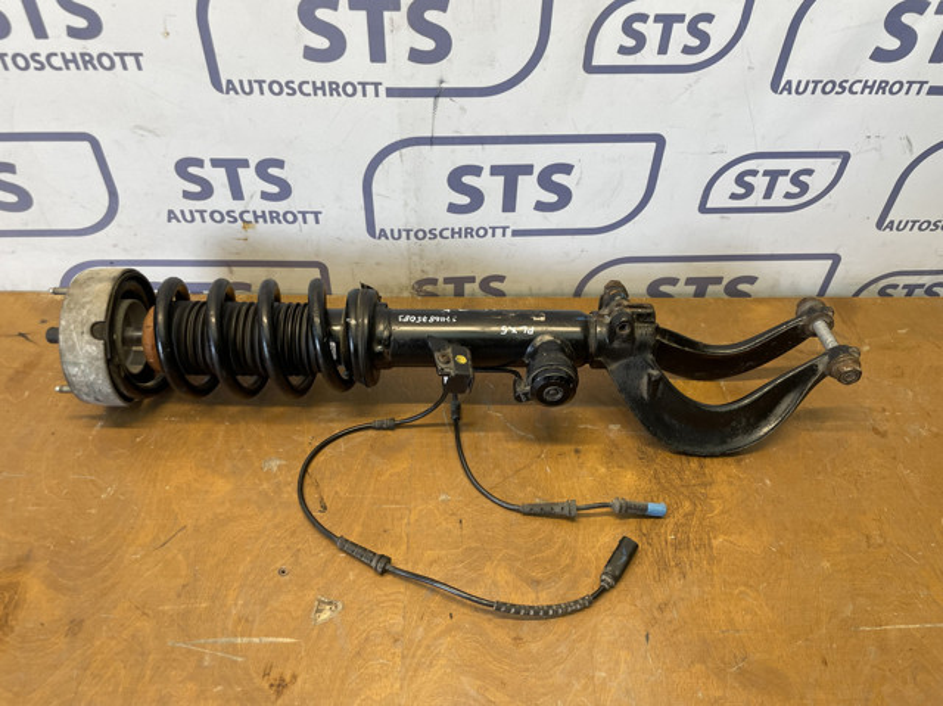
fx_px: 708
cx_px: 472
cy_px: 353
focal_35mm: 26
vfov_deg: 53.0
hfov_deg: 67.3
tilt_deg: -43.0
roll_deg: -2.2
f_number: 1.6
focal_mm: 4.2
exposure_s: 1/100
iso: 100
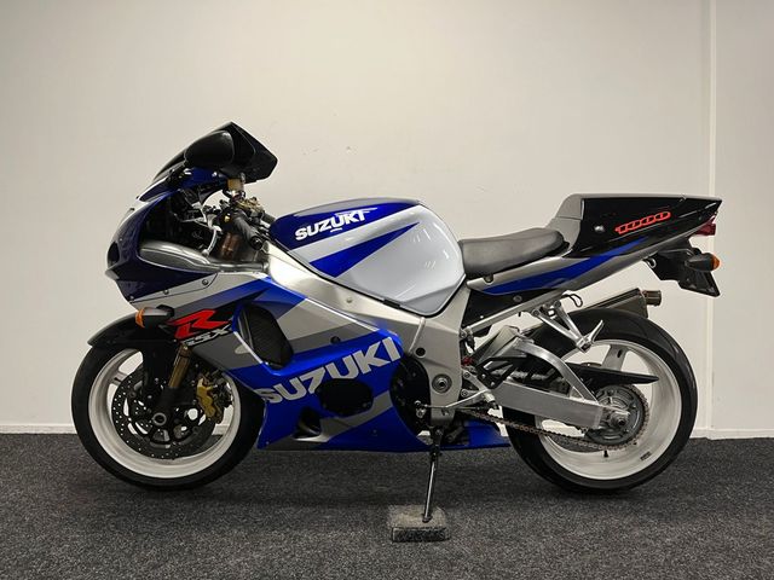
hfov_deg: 67.3
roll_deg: -0.6
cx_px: 387
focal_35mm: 26
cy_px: 290
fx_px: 581
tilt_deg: +0.2
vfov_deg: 53.1
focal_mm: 5.1
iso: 80
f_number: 1.6
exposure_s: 1/50
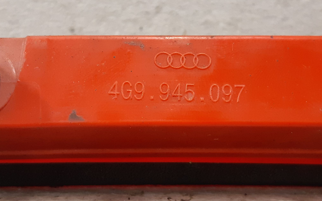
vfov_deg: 44.5
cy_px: 94
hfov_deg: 66.5
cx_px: 160
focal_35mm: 28
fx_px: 246
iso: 250
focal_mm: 3.93
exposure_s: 1/33
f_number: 1.7
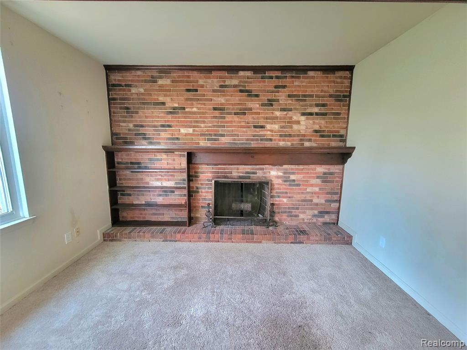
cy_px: 175
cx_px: 234
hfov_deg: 106.2
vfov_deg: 89.9
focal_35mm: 13
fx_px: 175
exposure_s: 1/30
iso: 500
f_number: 2.2
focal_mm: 2.2
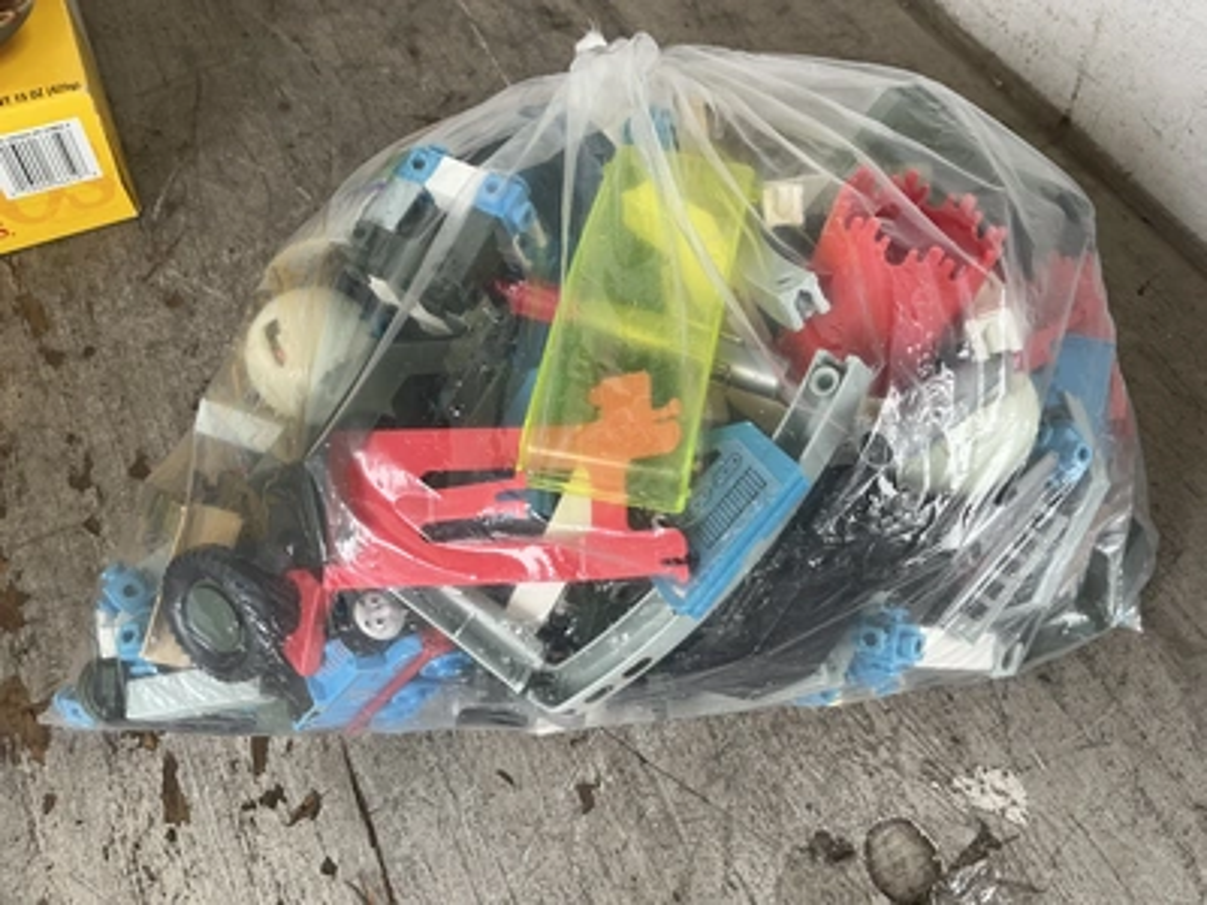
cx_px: 604
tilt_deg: -54.1
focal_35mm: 28
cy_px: 452
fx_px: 976
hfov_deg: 63.4
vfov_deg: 49.7
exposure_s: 1/122
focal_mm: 3
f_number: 1.8
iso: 20
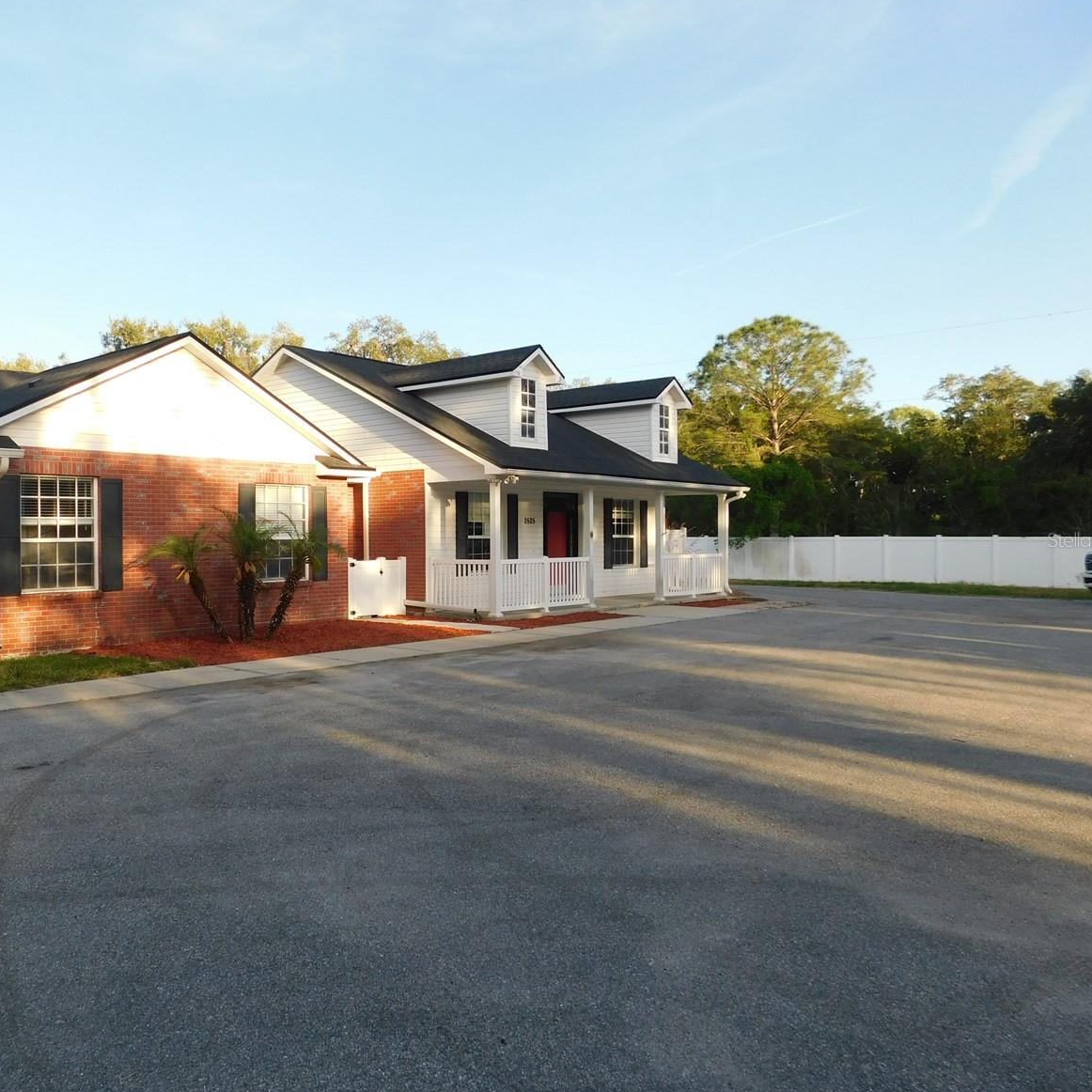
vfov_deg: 57.3
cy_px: 539
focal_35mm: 28
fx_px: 999
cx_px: 384
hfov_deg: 56.3
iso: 125
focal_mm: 4
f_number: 3
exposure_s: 1/400
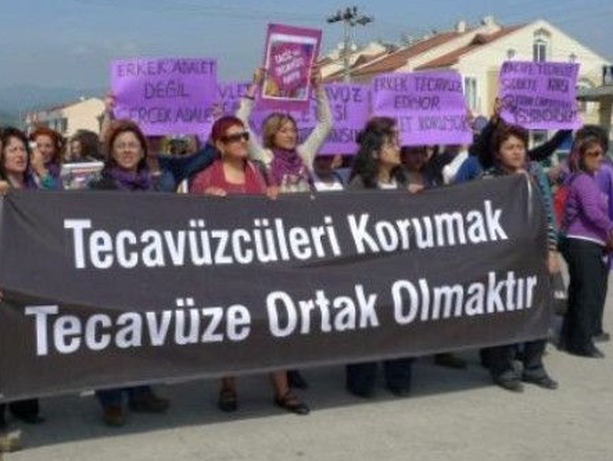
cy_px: 199
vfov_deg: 28.6
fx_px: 904
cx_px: 266
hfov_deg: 37.4
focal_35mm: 51
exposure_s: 1/1000
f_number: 4.5
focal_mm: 8.8
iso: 80
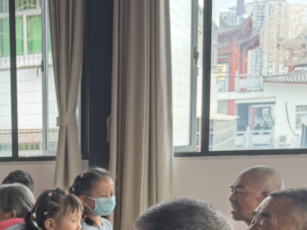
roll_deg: +2.4
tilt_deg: -13.6
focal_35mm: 79
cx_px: -36
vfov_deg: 17.9
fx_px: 701
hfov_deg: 23.1
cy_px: 262
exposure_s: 1/136
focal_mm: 6.76
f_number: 1.78
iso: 64
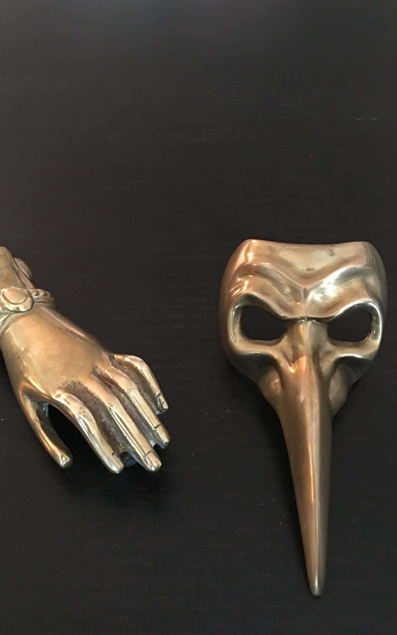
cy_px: 315
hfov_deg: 38.3
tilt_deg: -49.2
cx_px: 194
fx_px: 571
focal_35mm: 33
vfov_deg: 58.1
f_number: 2.2
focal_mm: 4.15
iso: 125
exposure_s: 1/4
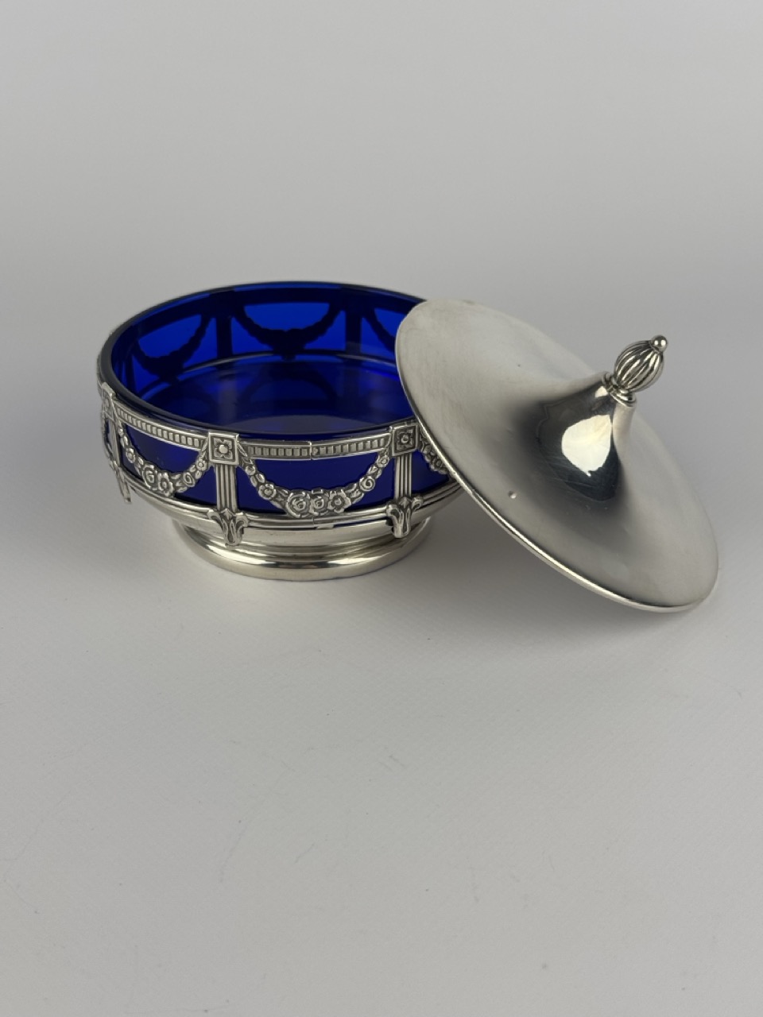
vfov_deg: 39.7
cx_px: 382
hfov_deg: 30.3
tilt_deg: -29.1
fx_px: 1411
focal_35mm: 48
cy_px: 508
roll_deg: -0.7
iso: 64
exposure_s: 1/693
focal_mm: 6.76
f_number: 1.78
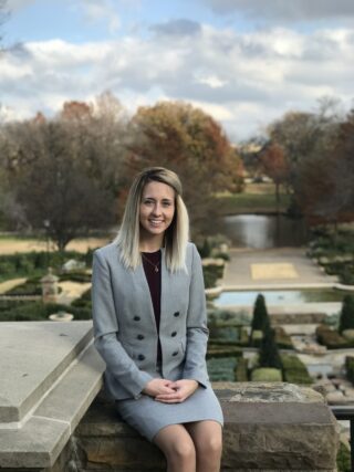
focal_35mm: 57
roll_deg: +2.3
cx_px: 177
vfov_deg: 33.8
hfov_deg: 25.6
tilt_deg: -6.5
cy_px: 236
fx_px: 778
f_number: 2.8
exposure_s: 1/447
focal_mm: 6.6
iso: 20
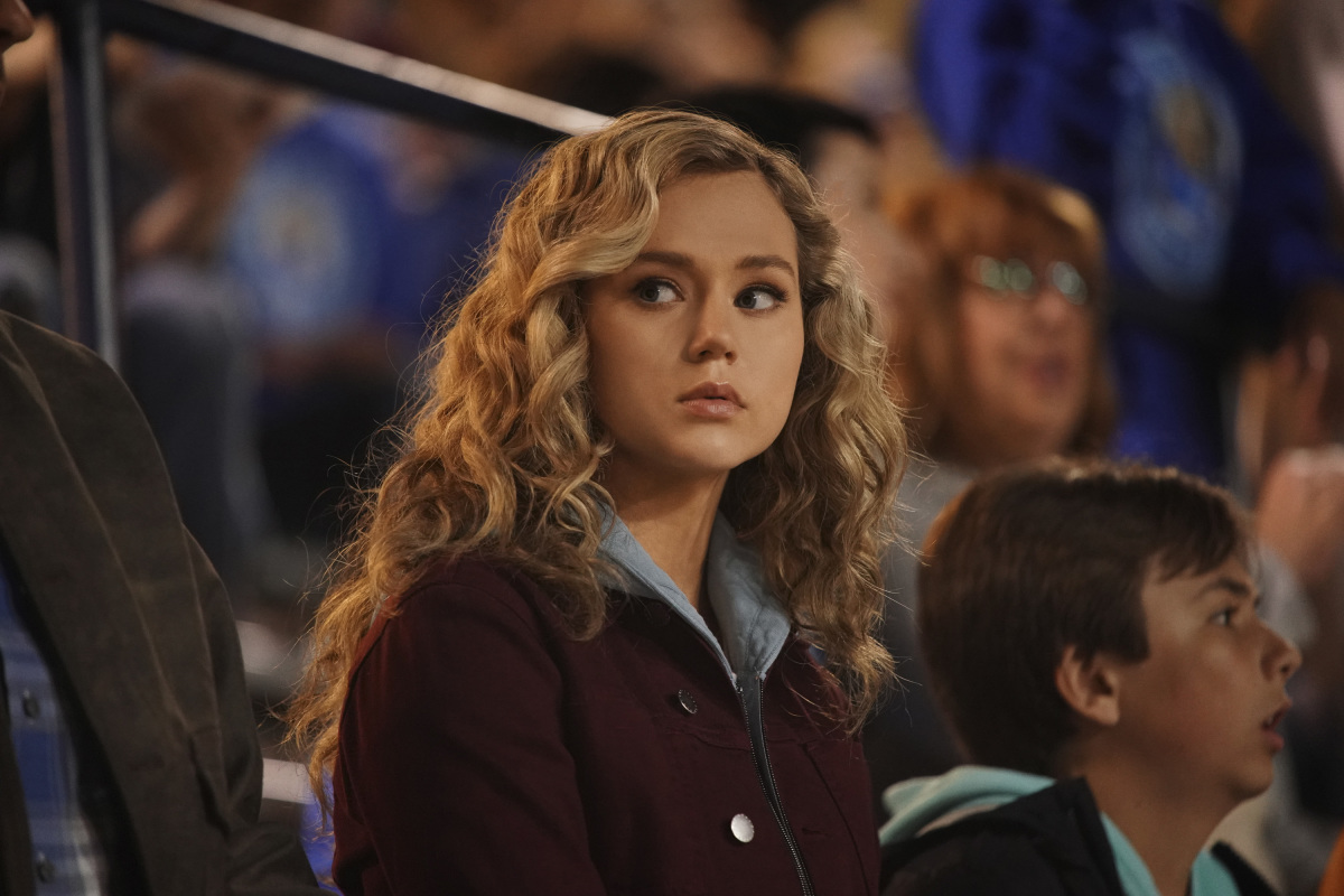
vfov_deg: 7.2
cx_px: 672
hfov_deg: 10.8
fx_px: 7130
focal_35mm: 191
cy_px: 448
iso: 6400
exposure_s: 1/200
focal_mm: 191
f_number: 2.8
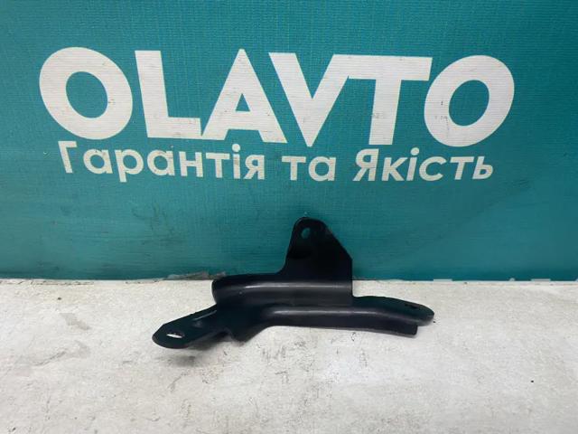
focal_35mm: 26
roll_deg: -1.1
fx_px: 434
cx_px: 289
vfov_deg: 53.1
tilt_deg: -32.0
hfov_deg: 67.3
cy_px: 217
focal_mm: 4.25
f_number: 1.8
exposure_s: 1/52
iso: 80
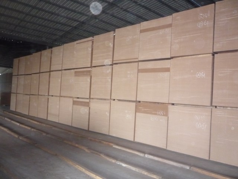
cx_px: 119
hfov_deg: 60.0
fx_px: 206
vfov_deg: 46.8
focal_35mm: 30
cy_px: 90
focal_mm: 5.2
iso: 800
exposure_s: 1/30
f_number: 3.3
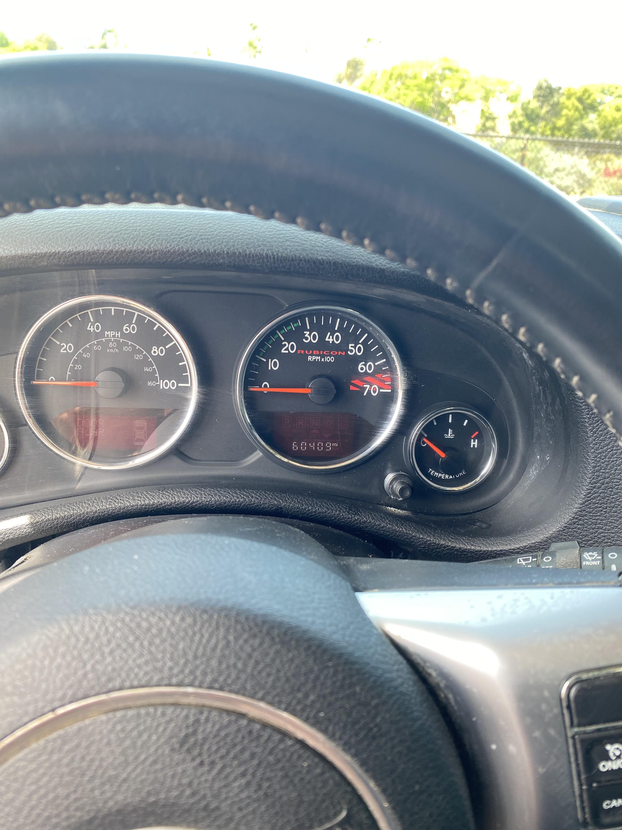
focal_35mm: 26
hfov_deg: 53.1
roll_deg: -2.2
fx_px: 623
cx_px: 311
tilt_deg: -24.0
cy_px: 415
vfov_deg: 67.3
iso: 100
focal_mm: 4.25
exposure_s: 1/121
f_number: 1.8
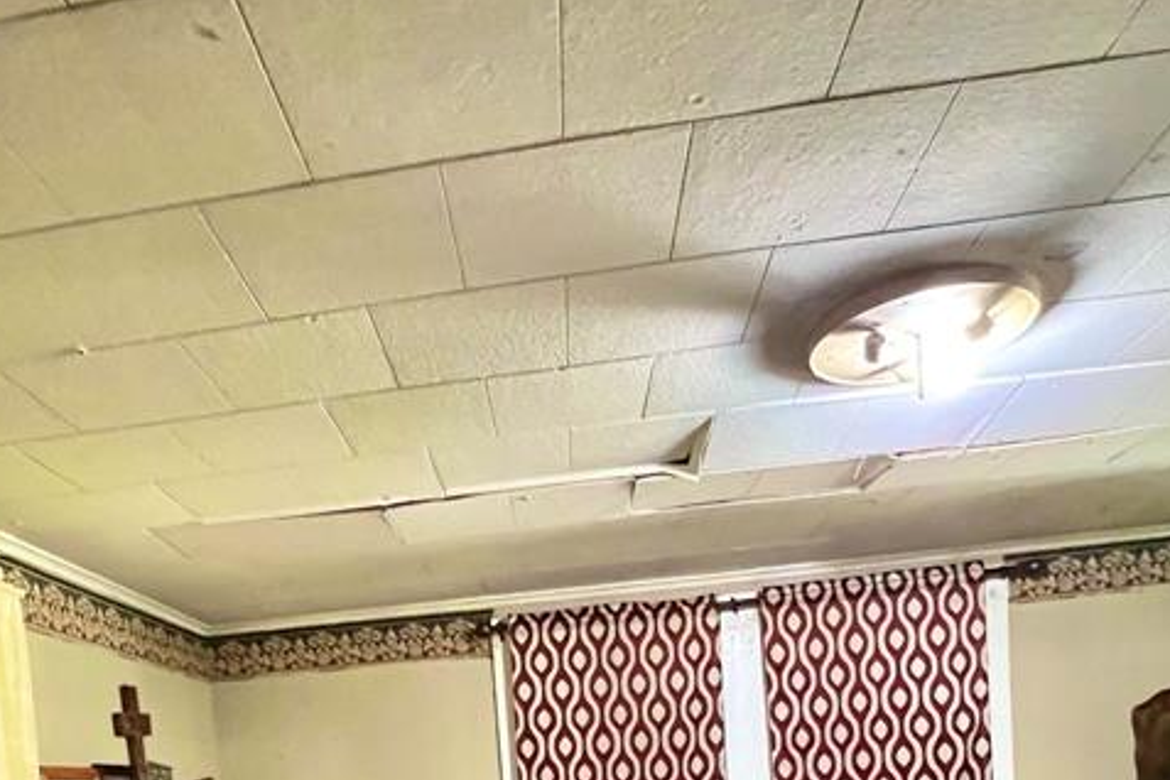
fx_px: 942
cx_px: 476
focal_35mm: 29
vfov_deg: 37.0
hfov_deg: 63.2
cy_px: 878
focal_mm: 1.57
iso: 1000
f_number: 1.8
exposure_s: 1/40
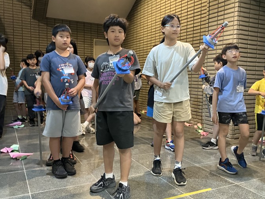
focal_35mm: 33
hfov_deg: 55.3
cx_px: 144
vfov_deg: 42.9
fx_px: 253
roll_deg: +0.6
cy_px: 96
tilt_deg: -4.9
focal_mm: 3.99
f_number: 1.8
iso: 640
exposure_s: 1/30
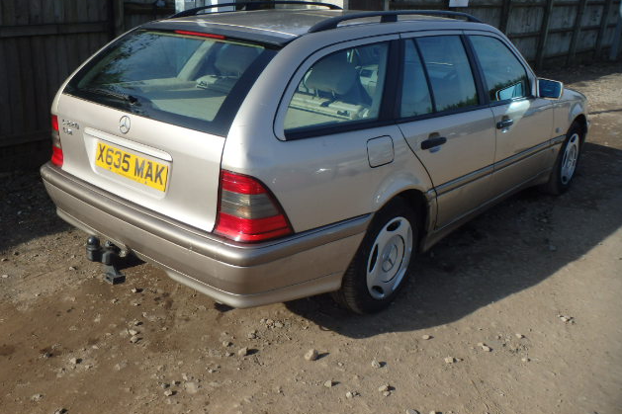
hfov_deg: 53.1
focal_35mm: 36
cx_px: 315
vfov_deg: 36.8
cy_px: 183
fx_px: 622
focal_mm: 6.1
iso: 125
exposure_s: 1/640
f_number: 4.4
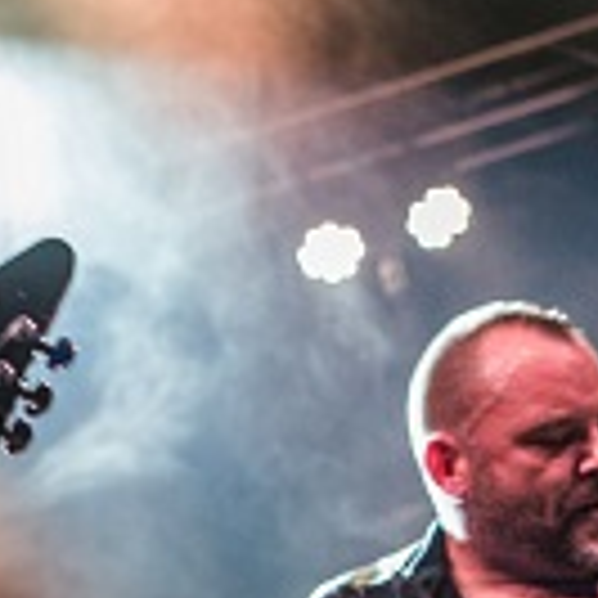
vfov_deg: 10.6
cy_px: 758
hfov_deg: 10.6
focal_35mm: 161
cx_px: -157
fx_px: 3147
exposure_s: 1/100
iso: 800
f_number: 2.8
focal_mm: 35
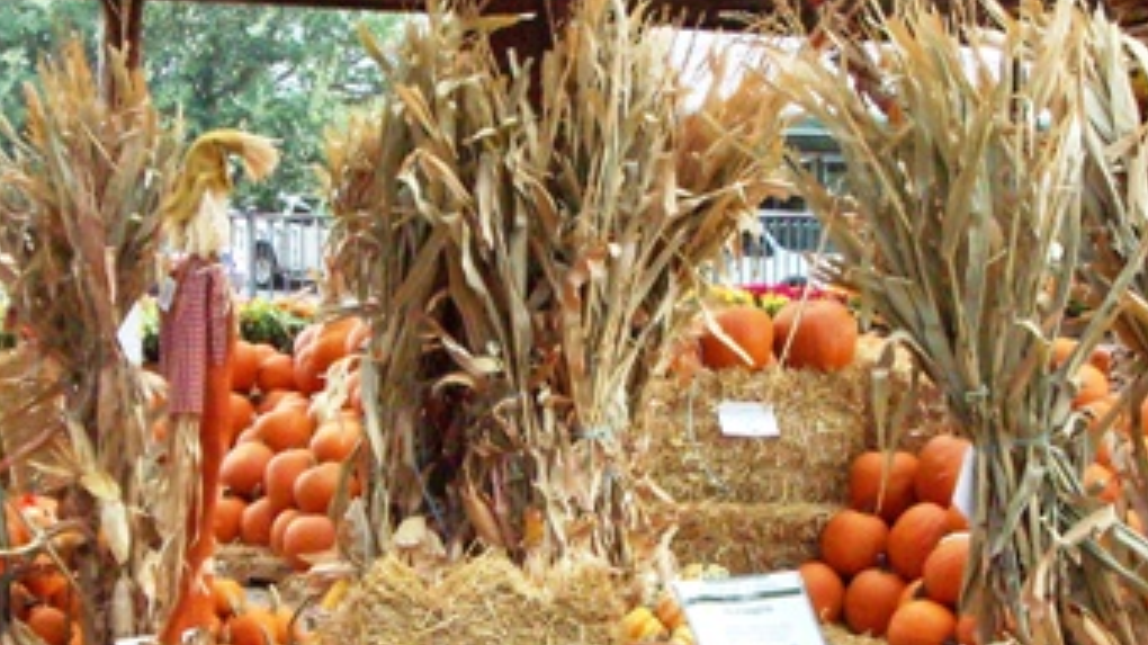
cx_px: 510
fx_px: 2374
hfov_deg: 27.2
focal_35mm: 78
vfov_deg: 15.4
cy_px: 425
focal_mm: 6.4
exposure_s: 1/90.1
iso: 400
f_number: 5.7
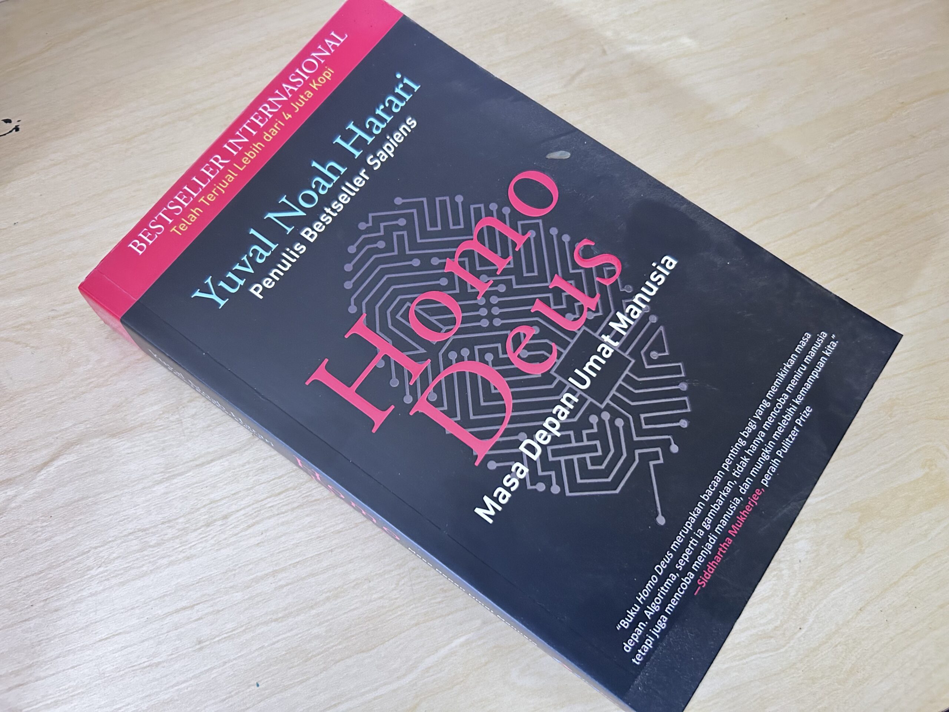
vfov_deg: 53.1
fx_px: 713
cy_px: 356
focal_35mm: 26
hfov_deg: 67.3
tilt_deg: -73.0
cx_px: 474
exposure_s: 1/40
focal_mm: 5.7
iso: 640
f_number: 1.5
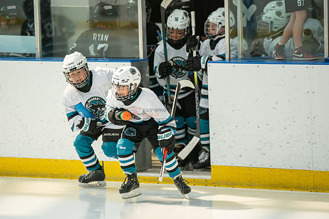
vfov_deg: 4.0
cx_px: 154
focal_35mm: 342
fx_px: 3124
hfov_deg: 6.0
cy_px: 116
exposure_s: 1/2500
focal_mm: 300
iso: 1600
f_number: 3.2
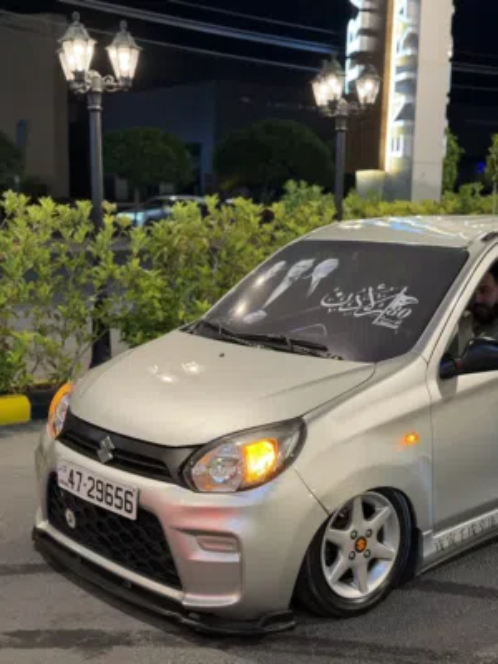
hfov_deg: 30.3
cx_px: 249
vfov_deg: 39.7
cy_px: 332
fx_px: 921
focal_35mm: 48
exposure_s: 1/50
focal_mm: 6.76
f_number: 1.78
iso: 100
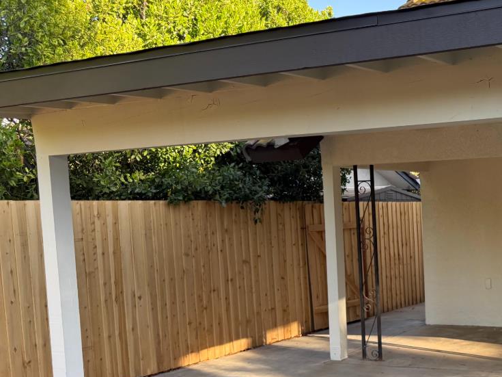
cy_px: 264
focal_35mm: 49
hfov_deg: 35.3
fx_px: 710
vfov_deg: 29.4
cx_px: 501
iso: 100
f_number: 1.78
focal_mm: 6.76
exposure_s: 1/504
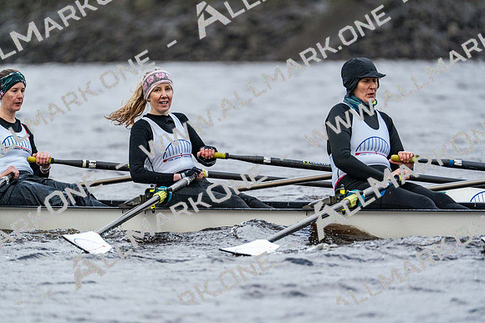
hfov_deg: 4.3
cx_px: 242
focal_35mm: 485
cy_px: 162
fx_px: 6535
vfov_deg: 2.8
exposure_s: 1/1600
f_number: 6.3
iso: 4000
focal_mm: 485
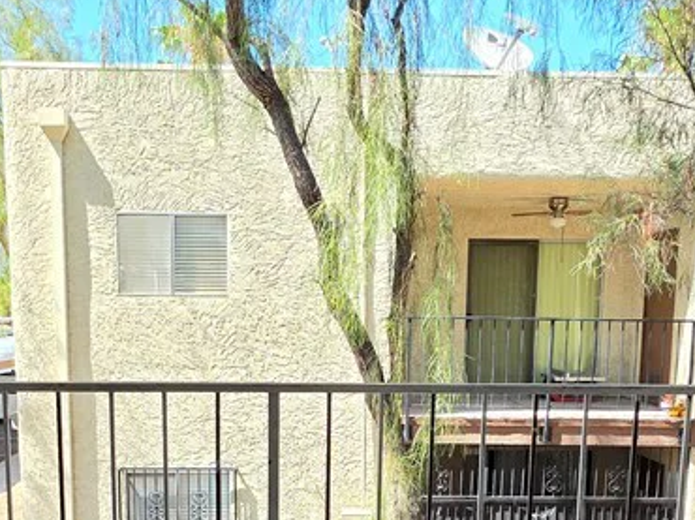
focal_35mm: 36
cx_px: 316
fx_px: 722
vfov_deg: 38.2
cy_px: 413
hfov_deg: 51.3
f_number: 1.9
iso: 40
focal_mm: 2.2
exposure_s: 1/370
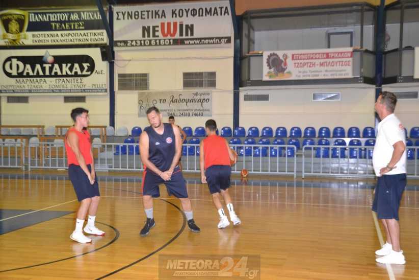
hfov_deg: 46.4
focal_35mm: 42
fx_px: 489
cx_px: 210
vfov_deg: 31.9
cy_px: 140
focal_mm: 28
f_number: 4
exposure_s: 1/60
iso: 1800
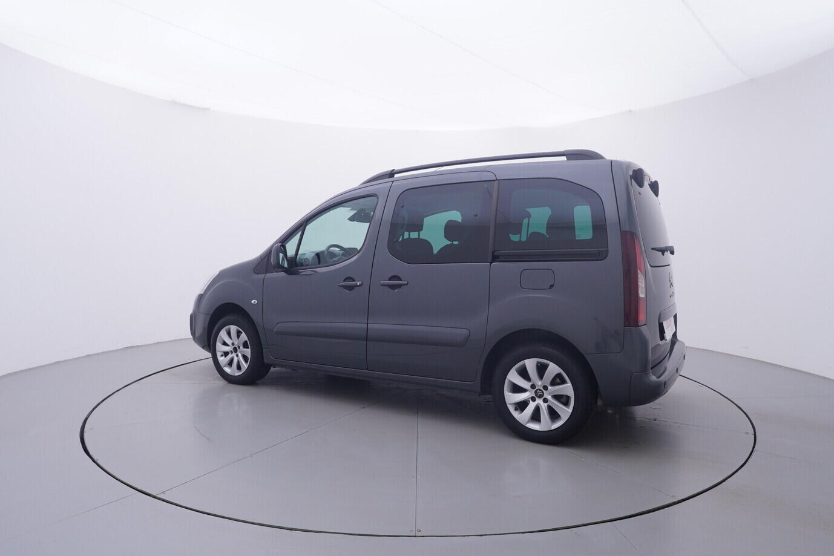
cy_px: 277
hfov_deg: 74.8
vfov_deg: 54.1
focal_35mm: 24
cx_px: 416
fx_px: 545
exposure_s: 1/80
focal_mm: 15
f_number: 5
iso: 200
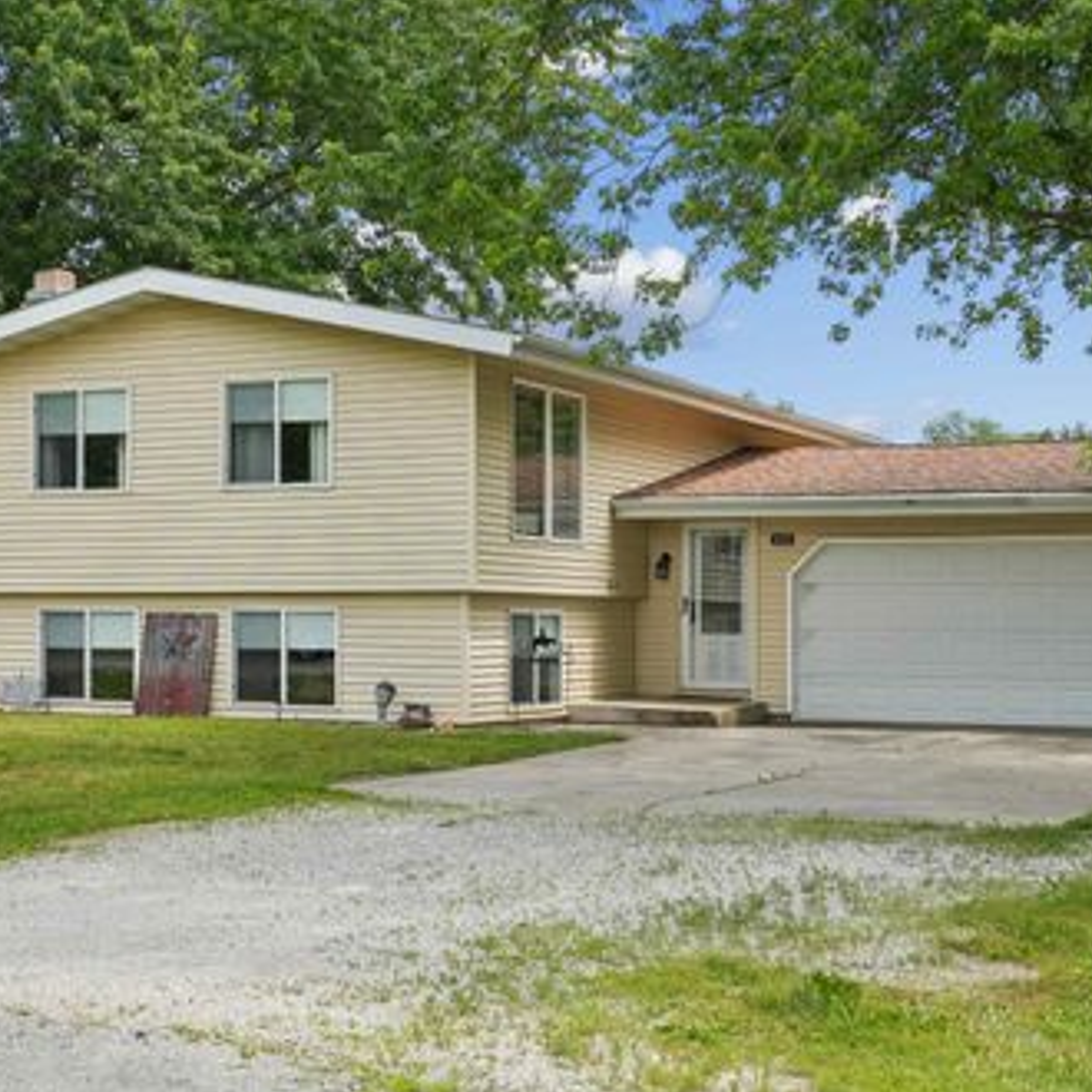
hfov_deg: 31.6
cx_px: 596
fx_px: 1927
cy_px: 548
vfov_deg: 31.6
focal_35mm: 54
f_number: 9
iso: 400
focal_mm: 28
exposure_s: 1/640
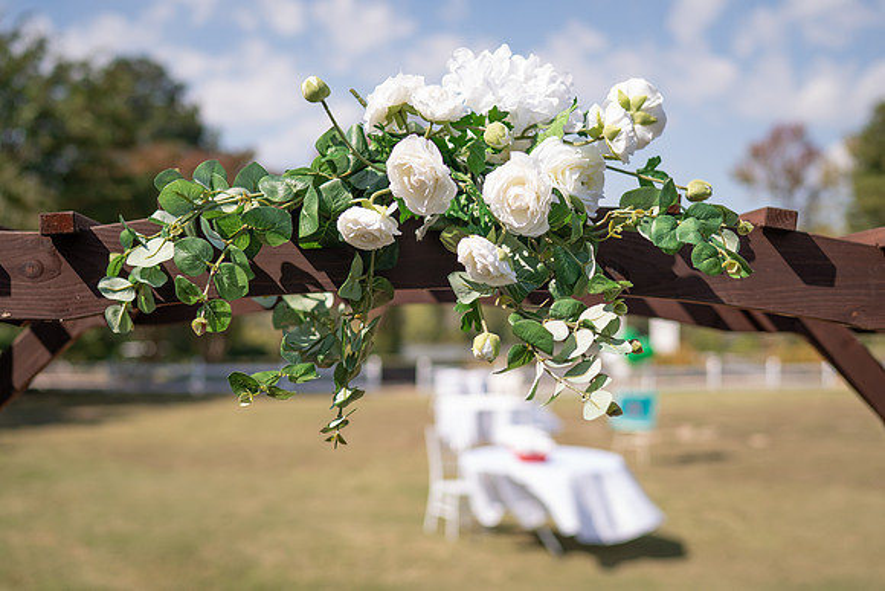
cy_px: 284
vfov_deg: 30.3
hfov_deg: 44.1
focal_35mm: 44
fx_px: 1091
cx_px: 469
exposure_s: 1/2000
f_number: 2
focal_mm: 35
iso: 50
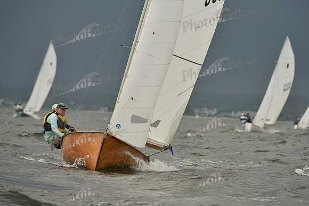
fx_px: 3434
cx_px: 154
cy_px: 103
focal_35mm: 400
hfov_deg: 5.2
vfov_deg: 3.4
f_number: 8
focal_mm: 400
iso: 320
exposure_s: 1/800
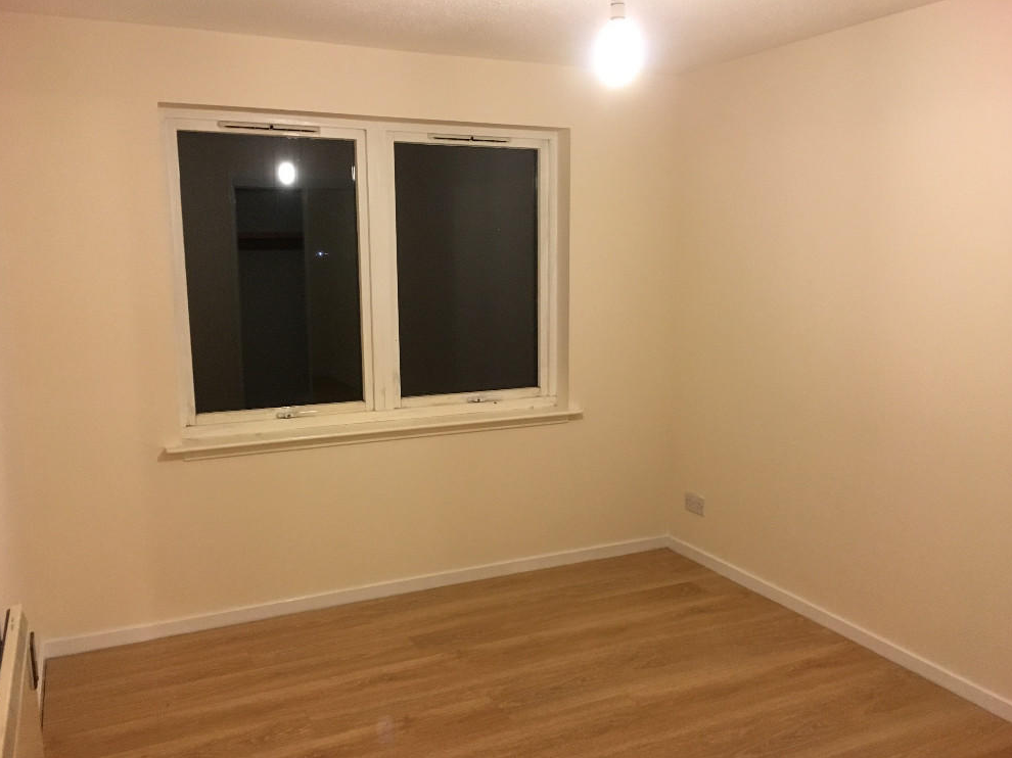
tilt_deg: -9.2
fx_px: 877
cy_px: 383
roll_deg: -0.4
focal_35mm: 30
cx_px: 509
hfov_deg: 60.0
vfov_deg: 46.8
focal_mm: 4.15
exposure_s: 1/25
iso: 250
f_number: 2.2
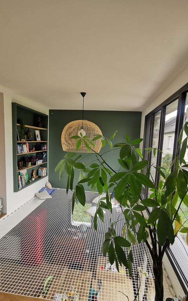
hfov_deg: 62.2
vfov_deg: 87.9
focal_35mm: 19
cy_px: 158
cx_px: 96
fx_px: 156
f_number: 2.2
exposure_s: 1/99.9
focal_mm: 2.26
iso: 64
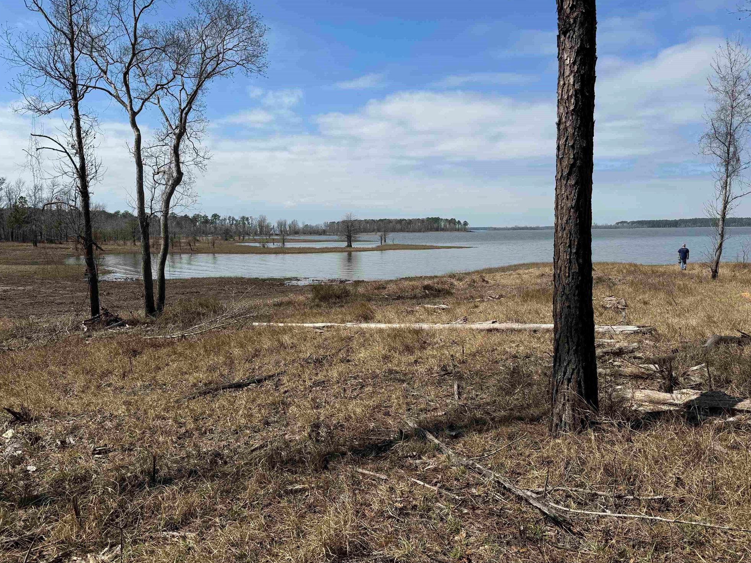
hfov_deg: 69.4
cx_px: 385
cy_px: 286
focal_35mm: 25
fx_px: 542
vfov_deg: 54.9
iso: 80
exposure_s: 1/6410
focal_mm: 6.86
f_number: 1.78
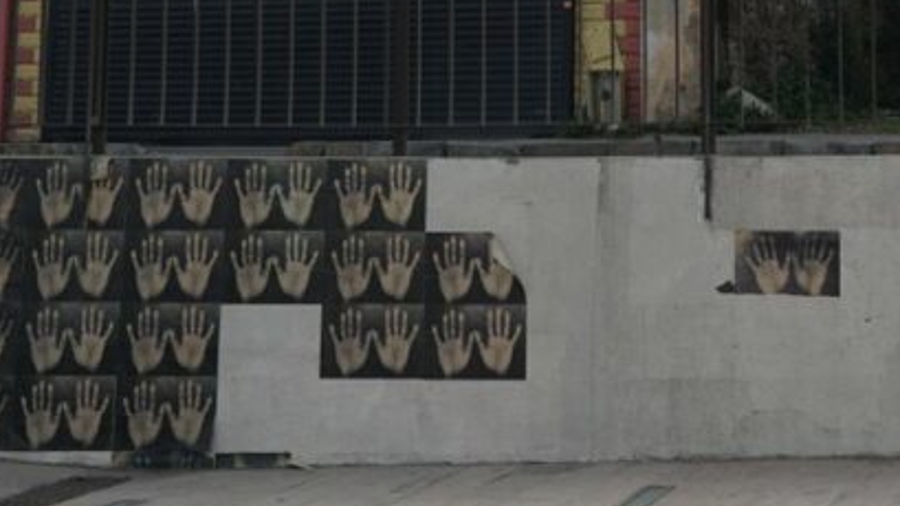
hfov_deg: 24.5
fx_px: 2004
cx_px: 830
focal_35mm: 84
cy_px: -223
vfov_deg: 13.6
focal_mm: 32
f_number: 8
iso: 100
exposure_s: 1/160
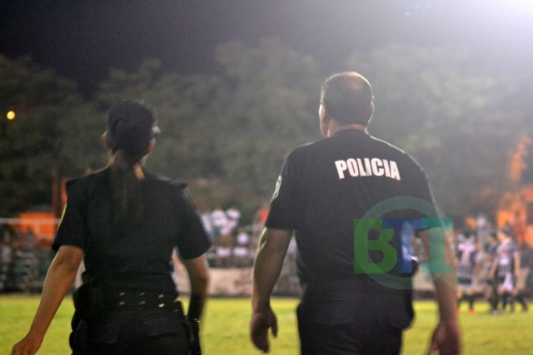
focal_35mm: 129
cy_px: 178
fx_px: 1910
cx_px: 266
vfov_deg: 10.6
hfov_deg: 15.9
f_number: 4
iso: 3200
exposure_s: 1/20
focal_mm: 86
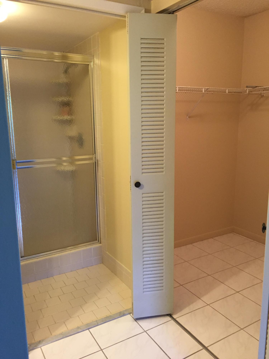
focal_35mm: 29
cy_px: 180
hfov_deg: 48.2
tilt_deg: -10.5
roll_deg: +1.2
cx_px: 134
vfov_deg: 61.7
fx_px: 300
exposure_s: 1/30
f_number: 2.2
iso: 125
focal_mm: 4.15
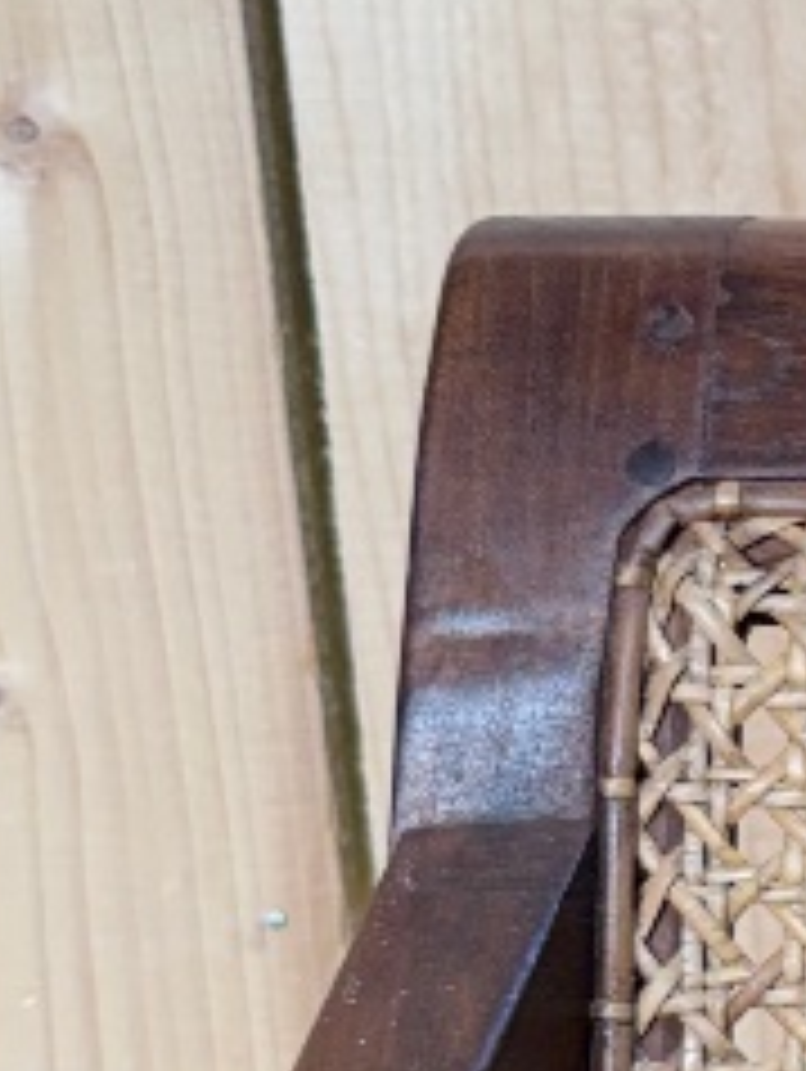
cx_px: 1963
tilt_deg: -14.8
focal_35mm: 121
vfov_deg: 16.1
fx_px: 3750
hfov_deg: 10.5
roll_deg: +0.1
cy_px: 940
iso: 64
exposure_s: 1/100
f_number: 1.78
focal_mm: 6.76
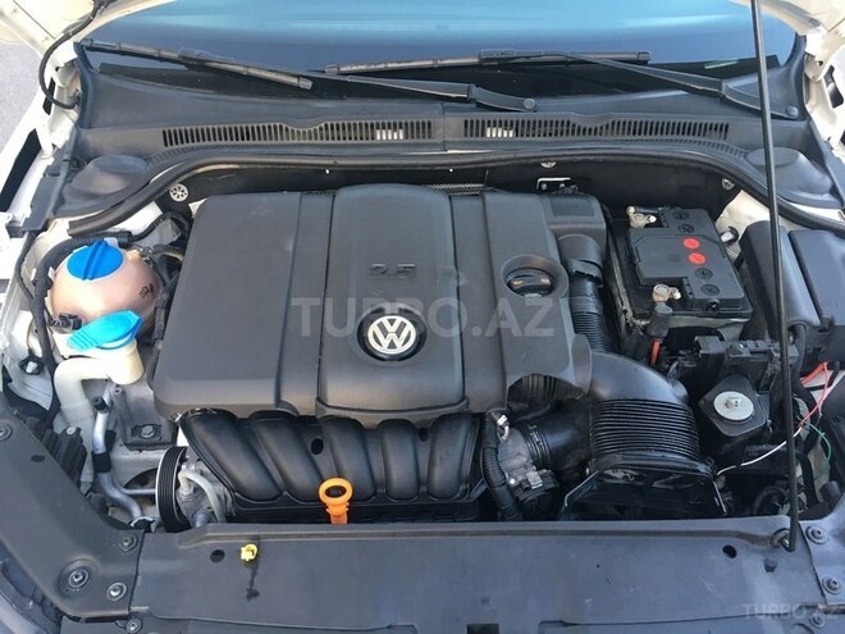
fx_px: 708
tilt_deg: -42.8
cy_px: 317
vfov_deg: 48.2
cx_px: 422
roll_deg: +1.0
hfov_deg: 61.7
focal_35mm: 29
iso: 50
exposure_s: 1/33
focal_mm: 4.15
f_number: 2.2
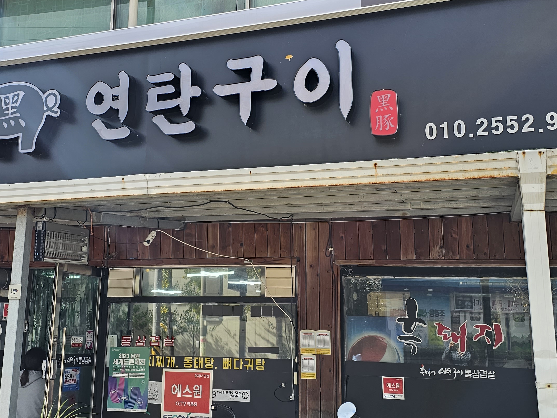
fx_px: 692
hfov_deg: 43.7
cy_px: 188
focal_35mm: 43
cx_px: 241
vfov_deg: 33.6
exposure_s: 1/372
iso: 20
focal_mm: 6.3
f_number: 1.7
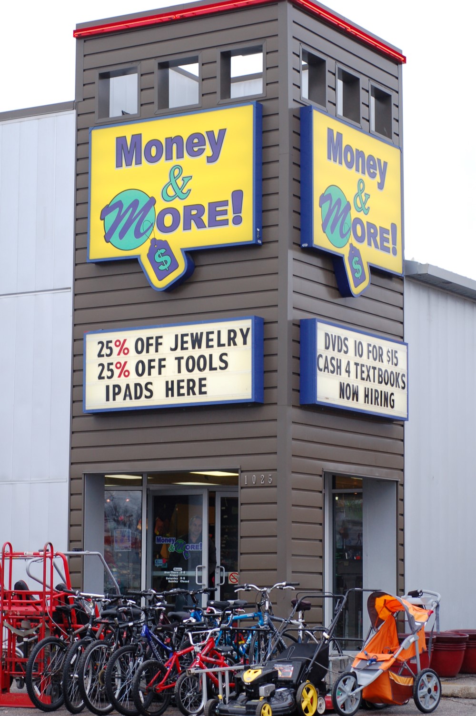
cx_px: 238
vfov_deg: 22.6
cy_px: 358
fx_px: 1788
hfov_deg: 15.2
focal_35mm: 90
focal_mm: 60
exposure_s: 1/320
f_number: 4.5
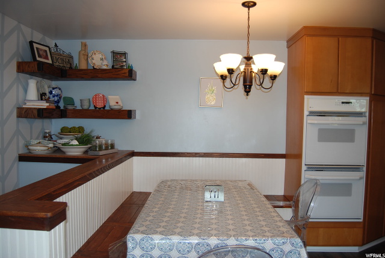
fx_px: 289
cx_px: 192
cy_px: 129
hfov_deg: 67.3
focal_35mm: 27
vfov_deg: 48.0
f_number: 3.5
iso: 200
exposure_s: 1/60
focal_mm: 18
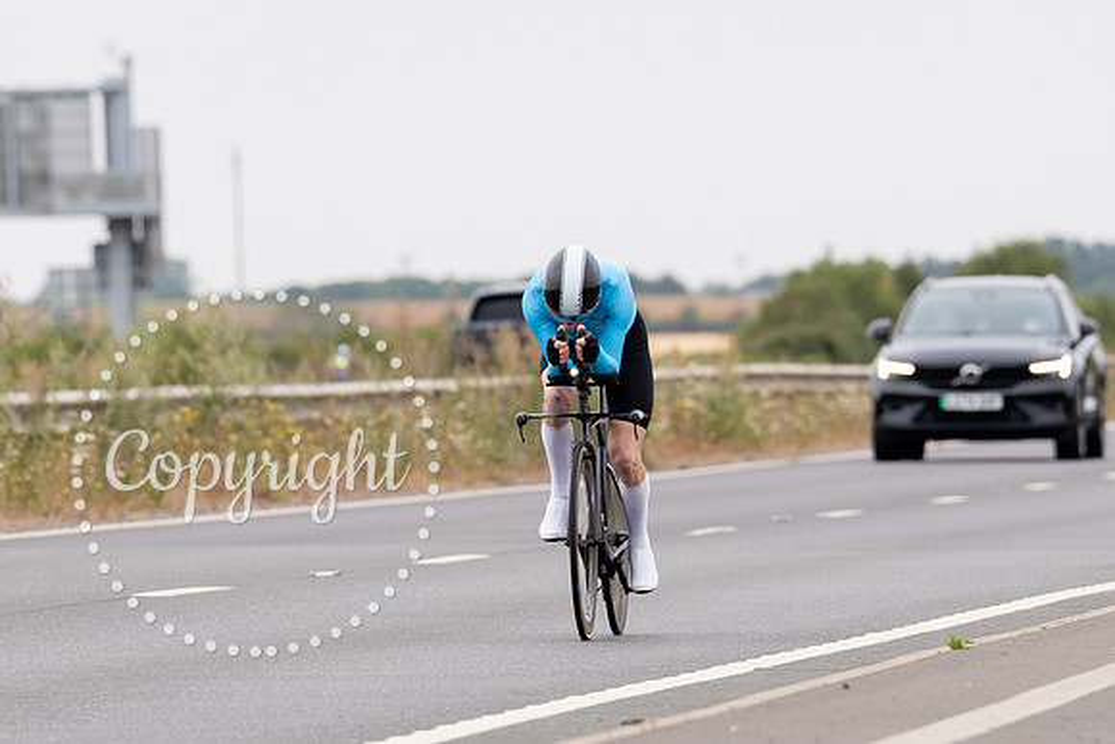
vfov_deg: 2.8
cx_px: 631
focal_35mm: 486
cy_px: 500
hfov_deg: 4.2
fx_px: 15067
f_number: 4
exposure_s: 1/320
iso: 100
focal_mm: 200
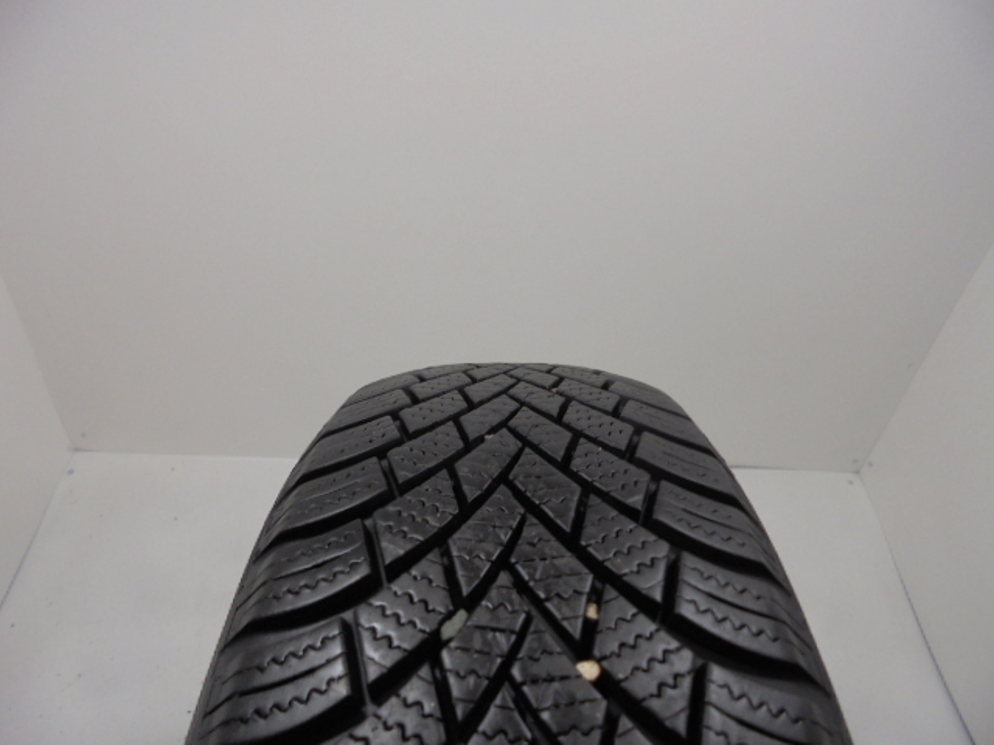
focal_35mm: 26
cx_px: 497
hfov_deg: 67.3
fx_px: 747
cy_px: 372
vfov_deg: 53.1
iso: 100
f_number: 3.5
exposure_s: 1/40
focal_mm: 4.6
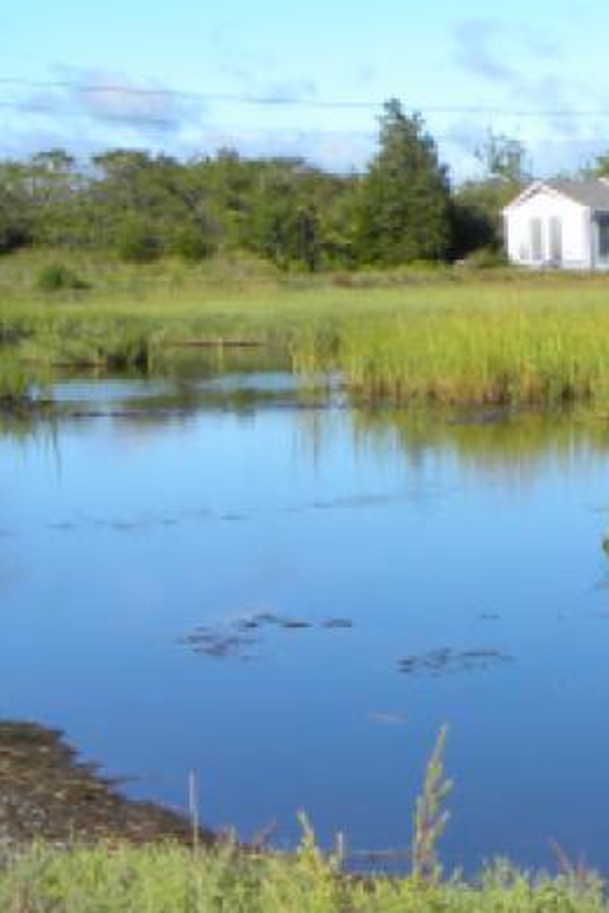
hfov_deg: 12.2
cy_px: 619
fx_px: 2563
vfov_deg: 20.1
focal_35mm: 101
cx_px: 1157
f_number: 4
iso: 64
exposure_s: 1/540
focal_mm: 6.6
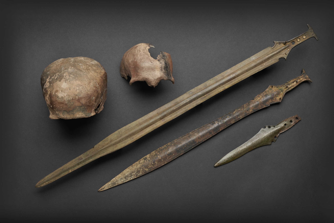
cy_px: 112
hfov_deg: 33.4
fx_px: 557
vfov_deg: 22.6
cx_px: 167
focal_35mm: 60
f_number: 14
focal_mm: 60
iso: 50
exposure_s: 1/100
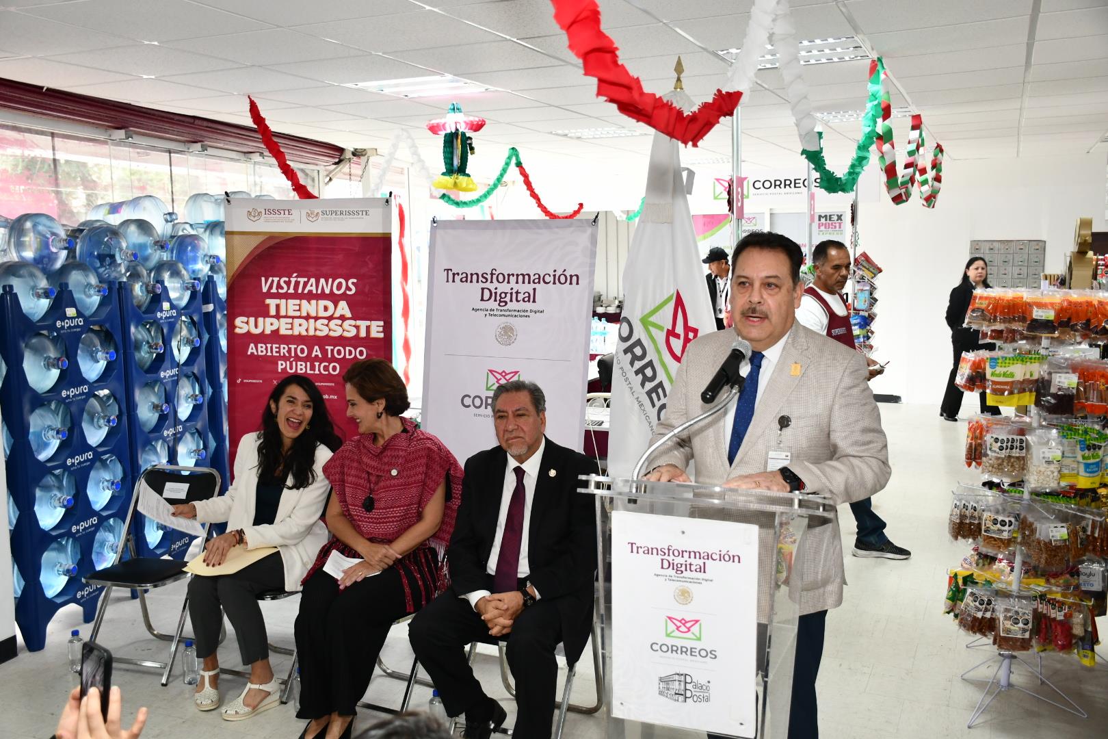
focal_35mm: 34
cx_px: 554
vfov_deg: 38.9
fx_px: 1046
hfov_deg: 55.8
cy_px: 370
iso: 900
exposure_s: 1/60
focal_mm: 23
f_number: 4
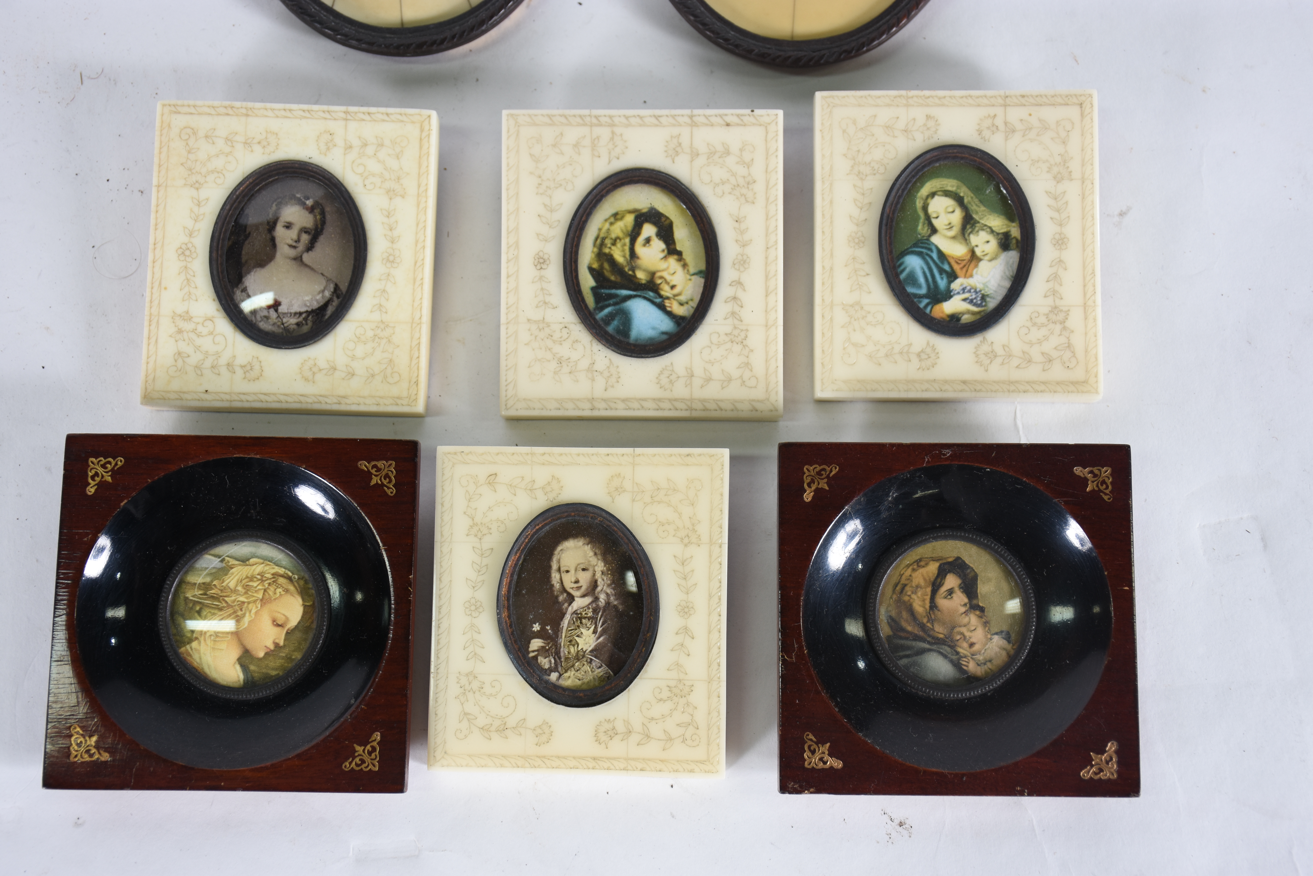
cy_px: 438
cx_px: 656
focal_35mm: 51
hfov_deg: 38.9
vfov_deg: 26.5
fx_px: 1860
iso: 320
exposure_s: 1/60
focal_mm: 34
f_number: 6.3
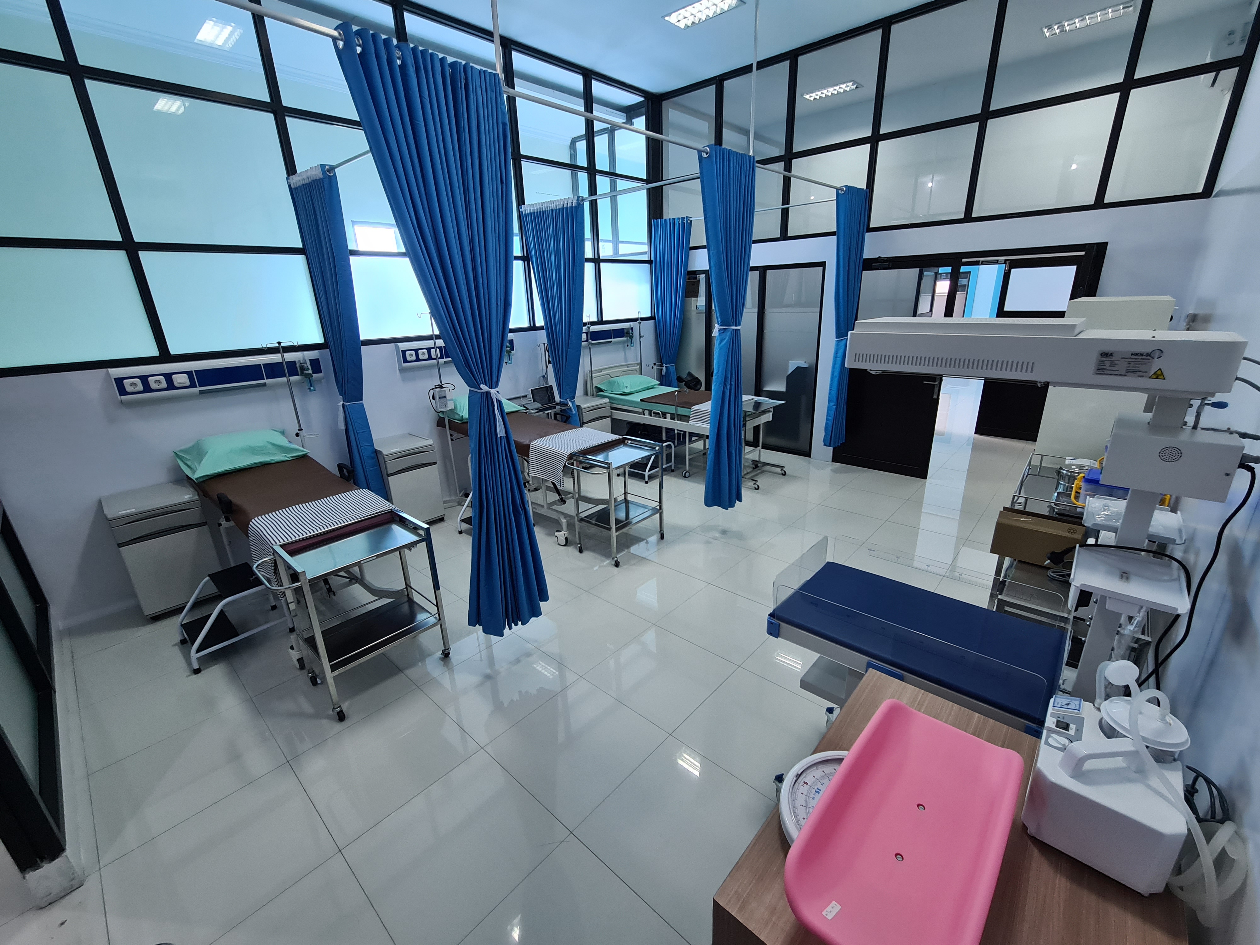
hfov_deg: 106.2
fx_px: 473
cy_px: 472
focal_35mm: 13
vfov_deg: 89.9
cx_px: 630
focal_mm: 2.22
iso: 250
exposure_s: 1/50
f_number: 2.2
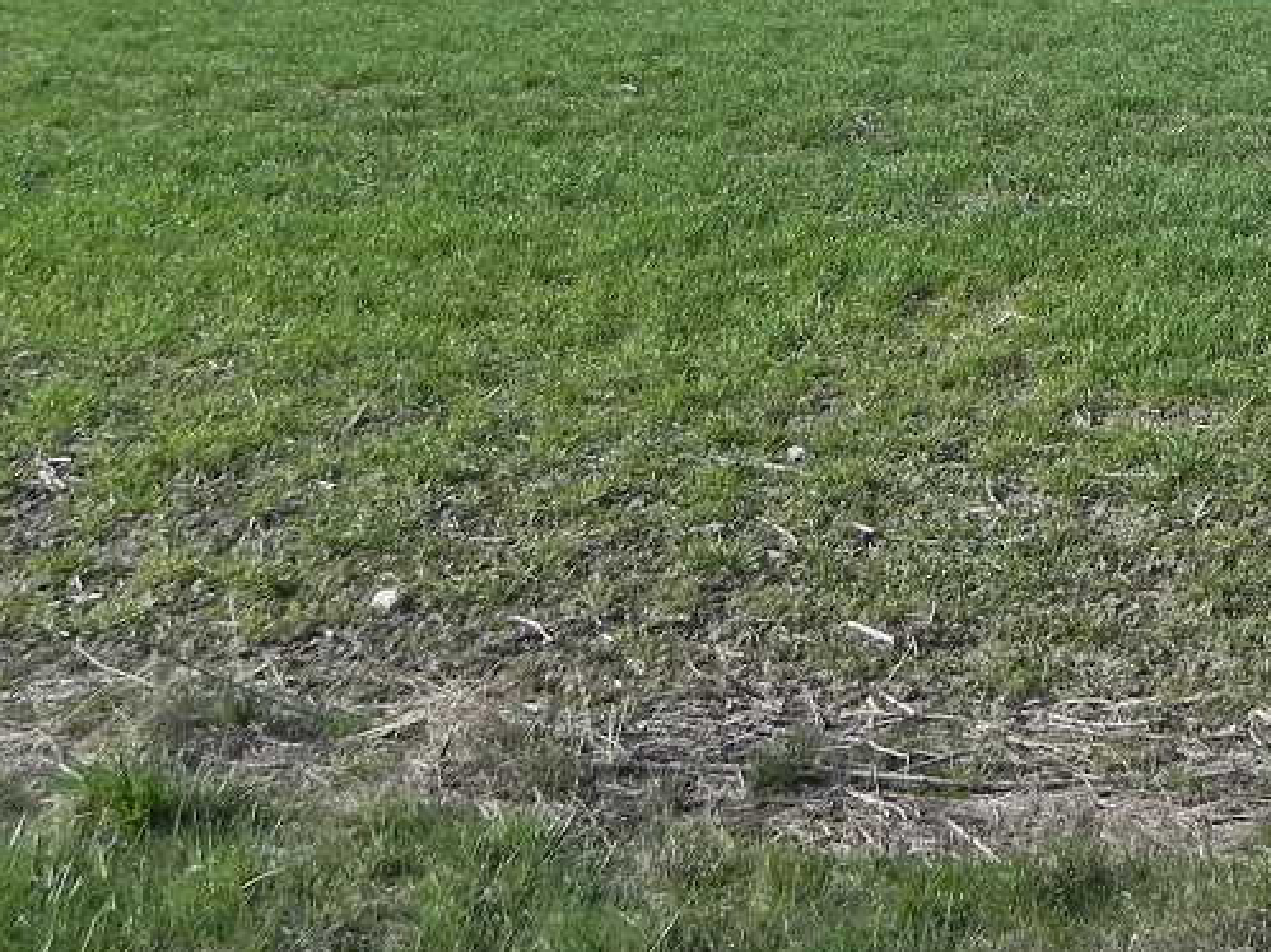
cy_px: 17
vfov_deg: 24.6
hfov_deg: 30.4
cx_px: 1384
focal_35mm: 57
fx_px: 2092
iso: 160
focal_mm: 4.6
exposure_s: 1/348
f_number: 7.1
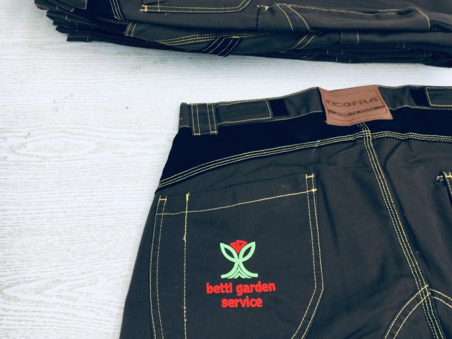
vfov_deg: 36.1
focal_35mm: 39
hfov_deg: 47.9
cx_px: 226
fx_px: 509
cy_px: 90
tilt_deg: -48.3
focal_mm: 4.15
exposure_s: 1/50
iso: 25
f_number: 2.2
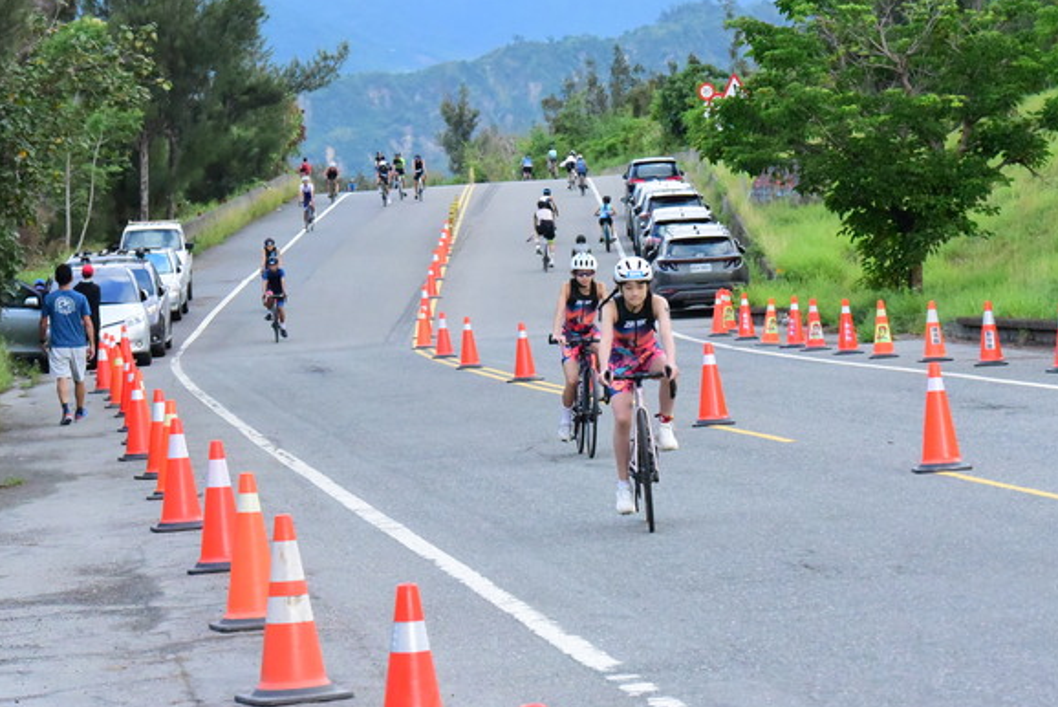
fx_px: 4763
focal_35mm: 162
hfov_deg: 12.7
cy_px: 292
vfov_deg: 8.5
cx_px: 611
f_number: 13
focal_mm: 120
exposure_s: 1/2500
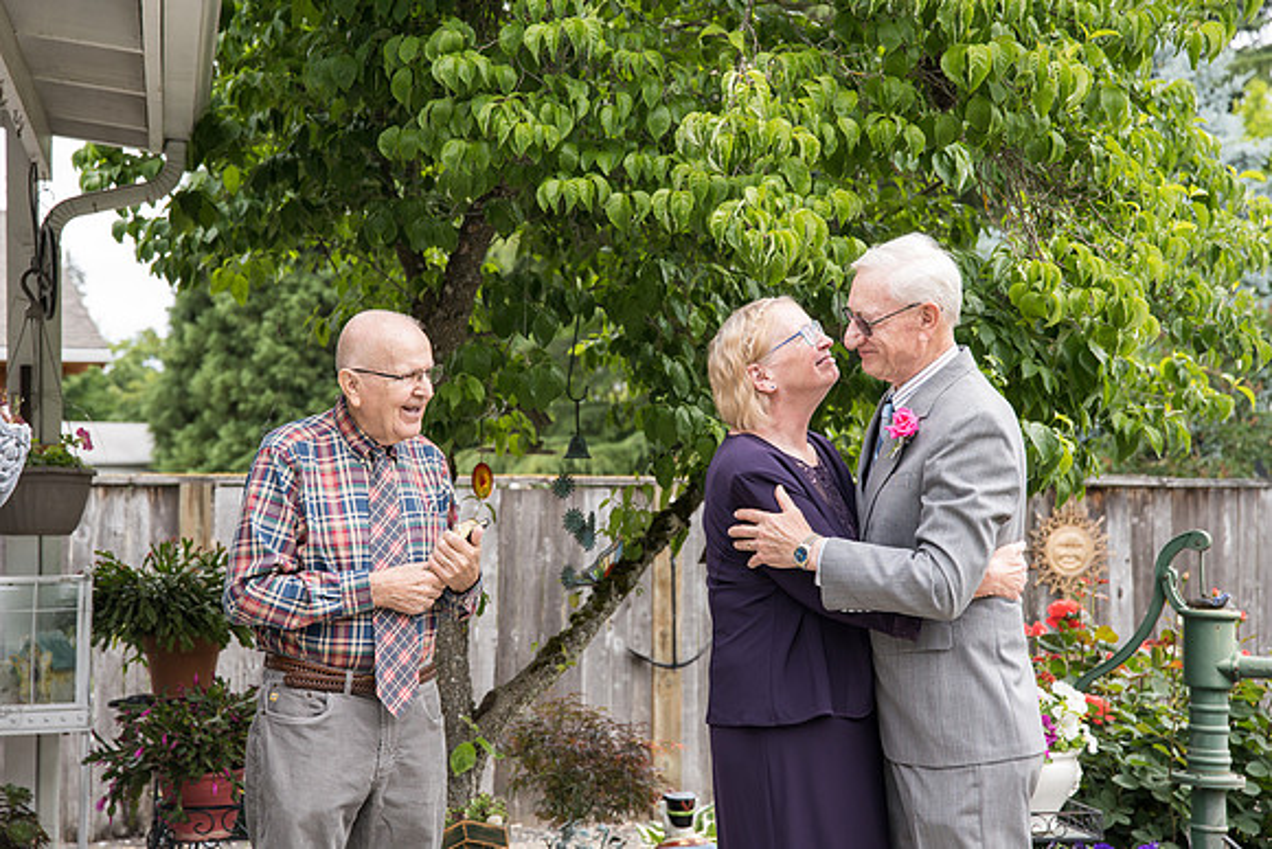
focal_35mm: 65
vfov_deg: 20.9
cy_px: 424
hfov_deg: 31.0
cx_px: 636
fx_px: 2297
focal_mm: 65
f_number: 5
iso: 400
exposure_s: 1/500
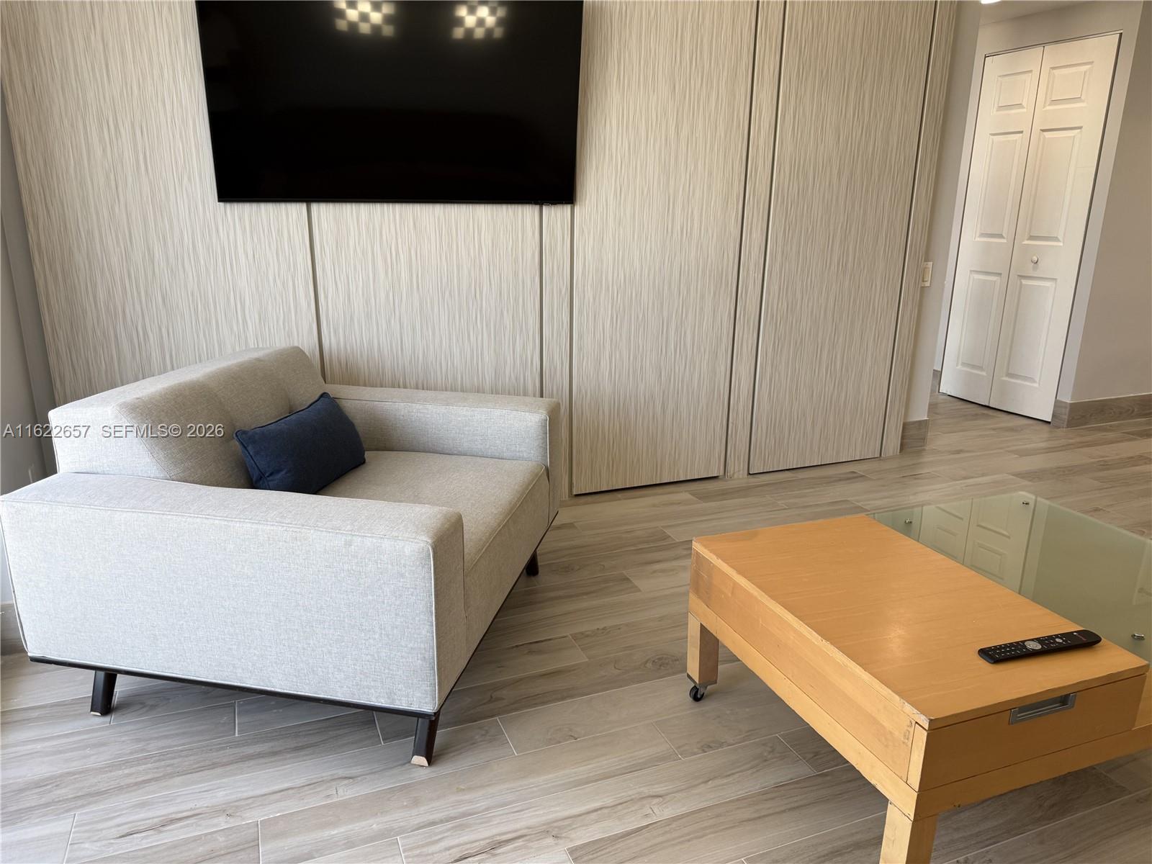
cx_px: 576
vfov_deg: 56.8
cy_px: 432
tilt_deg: -15.6
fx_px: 799
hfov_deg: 71.6
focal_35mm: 24
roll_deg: -1.3
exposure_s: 1/121
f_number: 1.78
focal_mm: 6.76
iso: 100
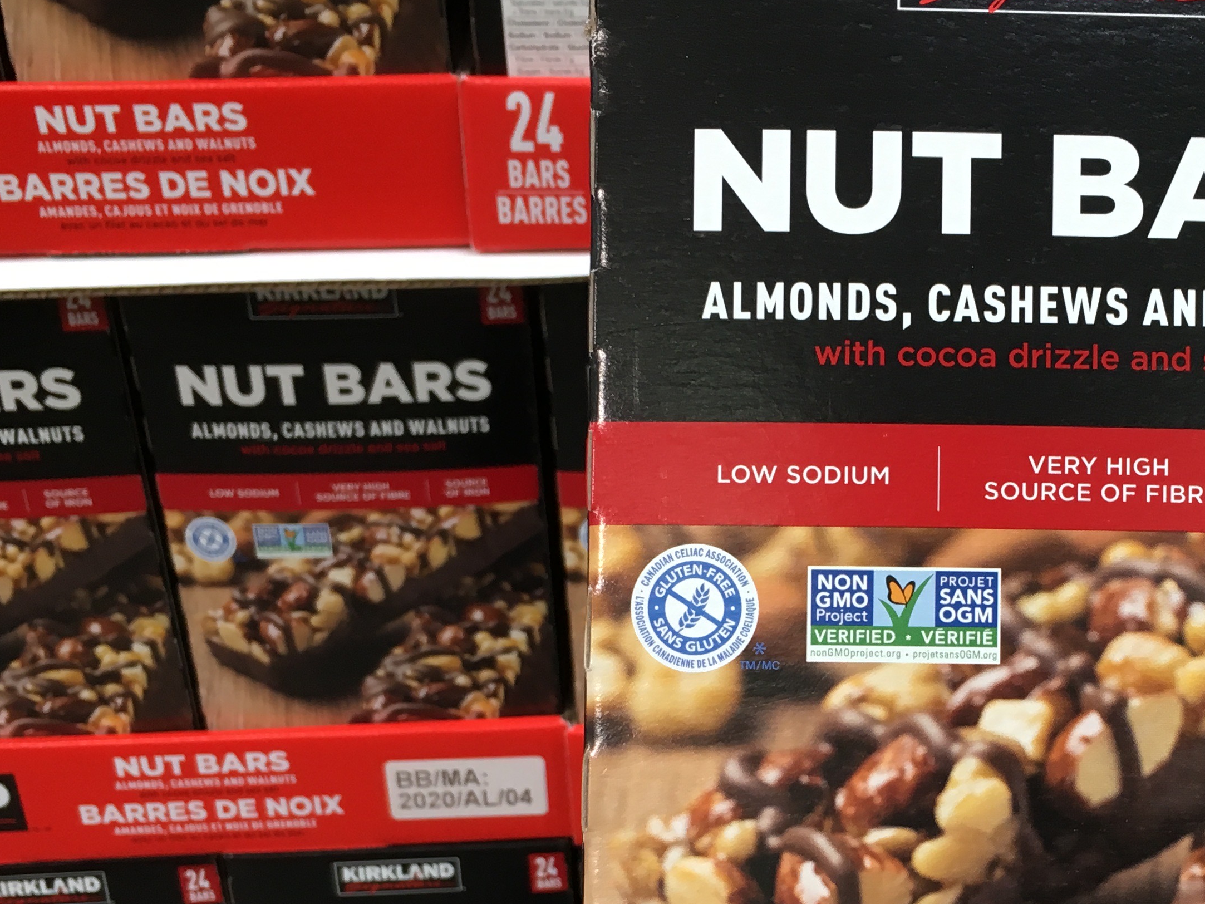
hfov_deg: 34.9
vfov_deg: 26.5
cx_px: 884
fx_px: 1880
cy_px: 721
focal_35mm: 54
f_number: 2.2
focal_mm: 4.15
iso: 50
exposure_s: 1/30
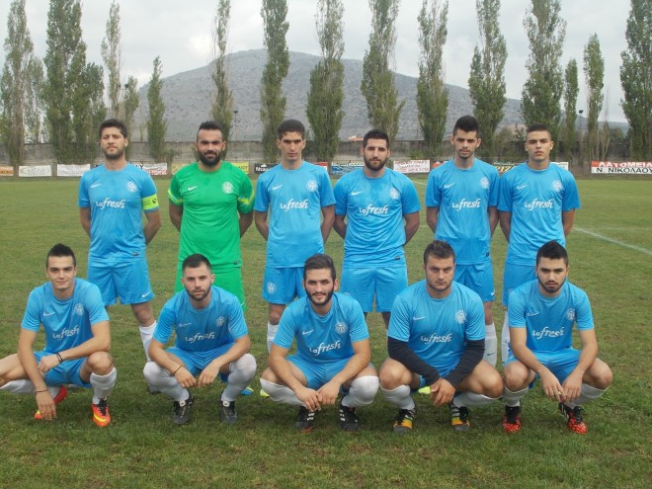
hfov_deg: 42.9
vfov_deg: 32.9
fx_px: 829
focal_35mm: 44
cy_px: 244
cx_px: 326
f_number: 4.2
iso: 80
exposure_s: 1/160
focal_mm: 7.9
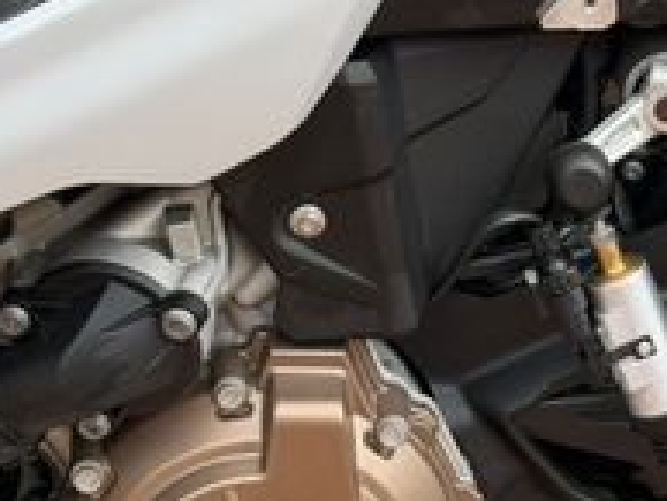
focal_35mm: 159
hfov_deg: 12.4
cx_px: 404
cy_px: 356
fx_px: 3066
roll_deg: -1.4
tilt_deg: -12.5
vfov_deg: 9.3
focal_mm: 6.76
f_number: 1.78
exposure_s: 1/1403
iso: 80
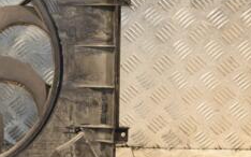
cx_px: -40
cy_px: 38
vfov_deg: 13.8
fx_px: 643
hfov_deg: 20.8
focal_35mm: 94
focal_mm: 24
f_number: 5
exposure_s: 1/125
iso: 800
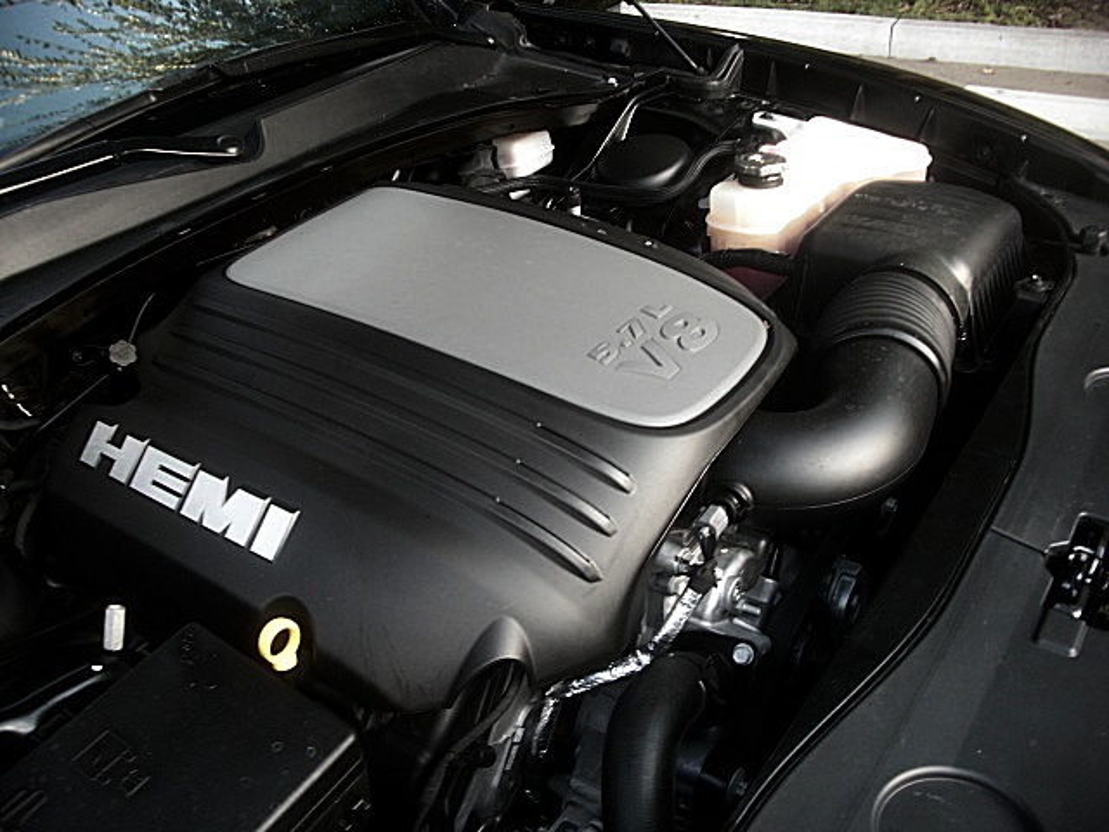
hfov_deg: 51.4
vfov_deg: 39.7
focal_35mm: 36
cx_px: 554
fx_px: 1153
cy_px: 416
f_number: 2.8
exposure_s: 1/100
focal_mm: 6.3
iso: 100
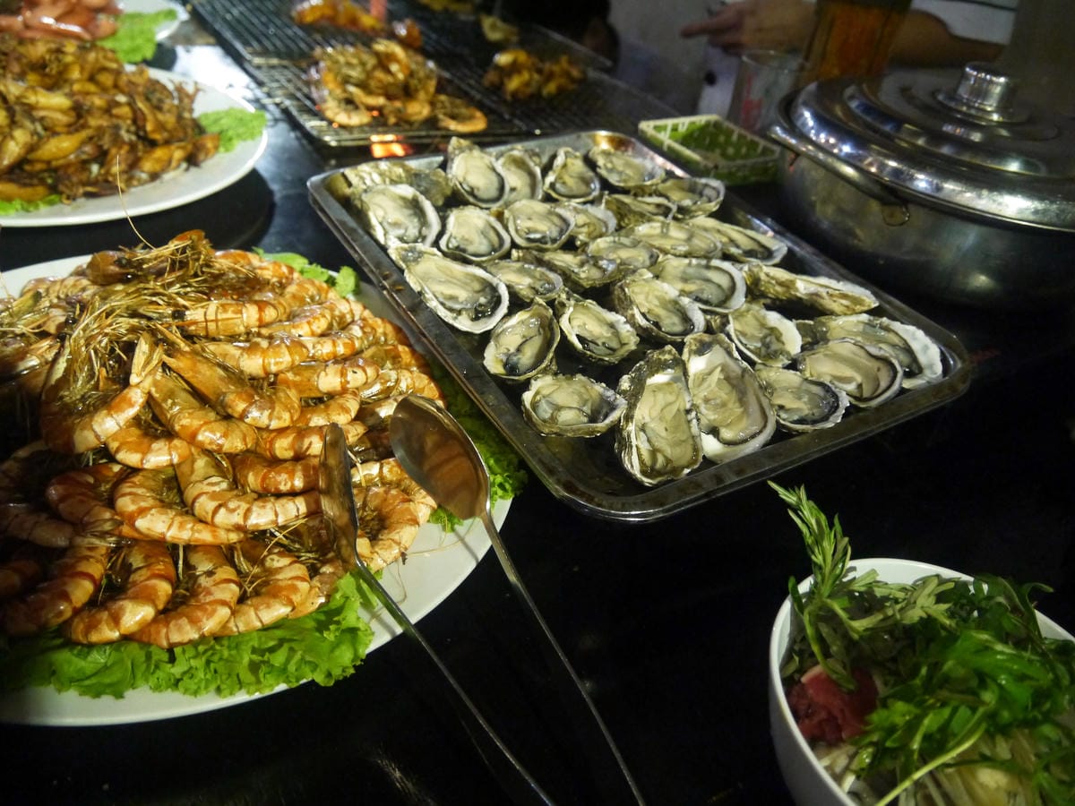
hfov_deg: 63.4
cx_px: 538
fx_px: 870
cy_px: 403
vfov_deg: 49.7
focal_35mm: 28
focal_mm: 14
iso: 1600
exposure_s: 1/60
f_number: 3.5
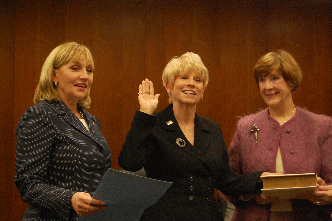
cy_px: 110
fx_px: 760
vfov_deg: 16.5
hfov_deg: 24.6
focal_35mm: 82
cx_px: 166
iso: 1600
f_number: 5.6
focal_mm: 55
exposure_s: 1/60
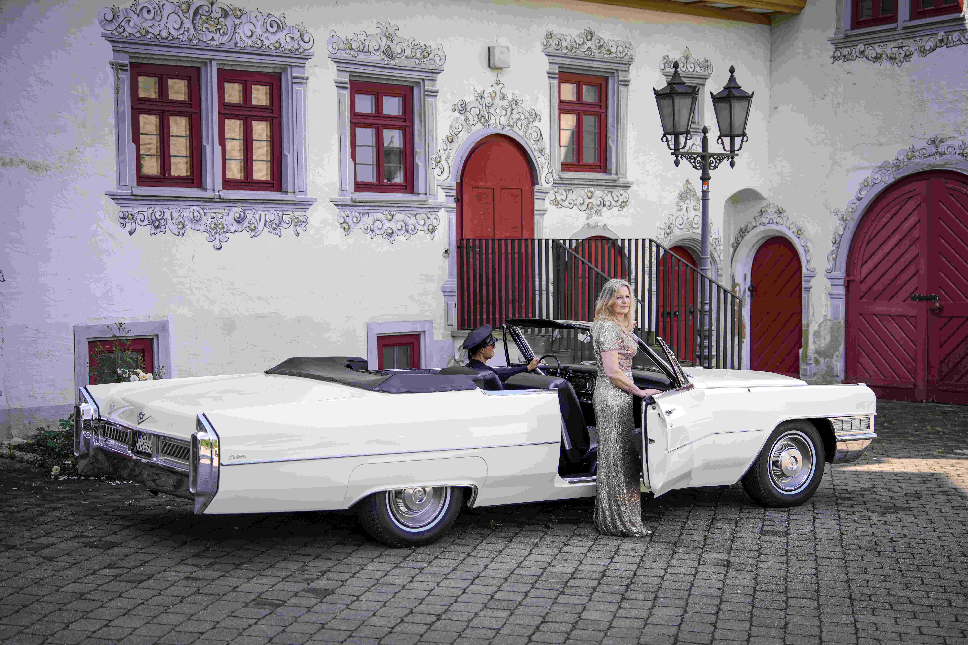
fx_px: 1398
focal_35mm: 52
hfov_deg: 38.2
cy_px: 322
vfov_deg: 26.0
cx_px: 484
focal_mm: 52
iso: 100
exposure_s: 1/800
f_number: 2.5
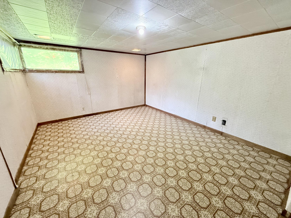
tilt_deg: -15.3
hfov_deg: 102.1
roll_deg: -0.6
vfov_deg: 85.7
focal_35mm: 14
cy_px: 109
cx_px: 146
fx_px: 118
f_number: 2.2
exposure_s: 1/60
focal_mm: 2.22
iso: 400
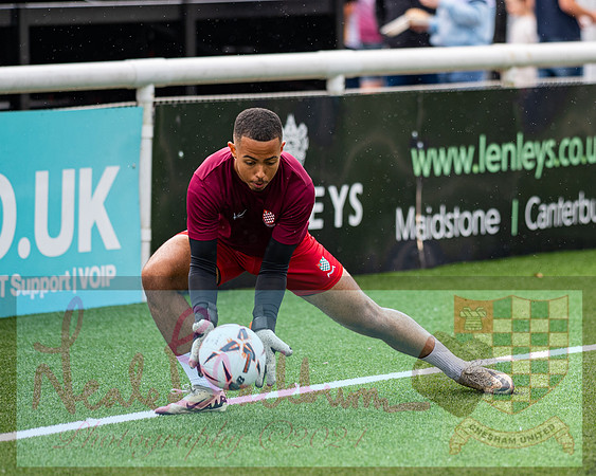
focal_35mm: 286
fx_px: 5040
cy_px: 229
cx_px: 444
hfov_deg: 6.8
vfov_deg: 5.4
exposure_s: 1/2500
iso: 200
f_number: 1.9
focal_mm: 135
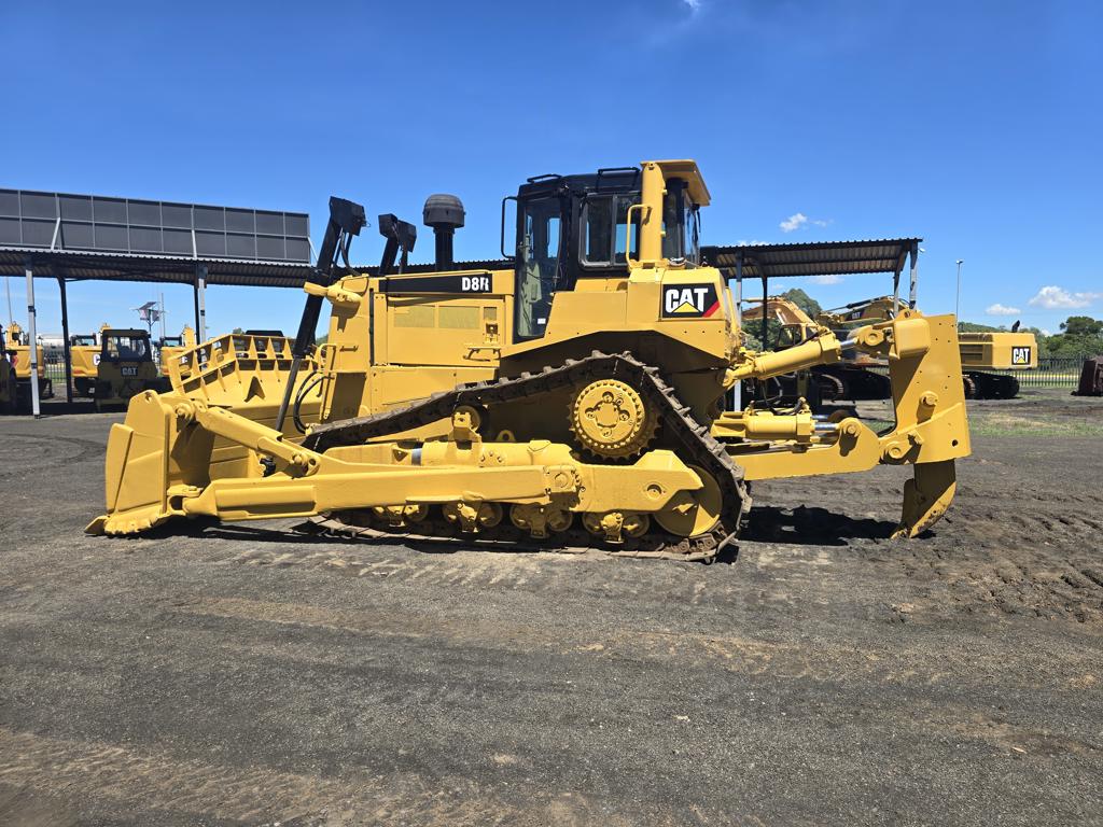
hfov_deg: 73.9
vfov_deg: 58.9
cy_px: 414
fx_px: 733
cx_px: 552
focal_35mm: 23
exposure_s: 1/681
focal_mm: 6.3
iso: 12
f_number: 1.7
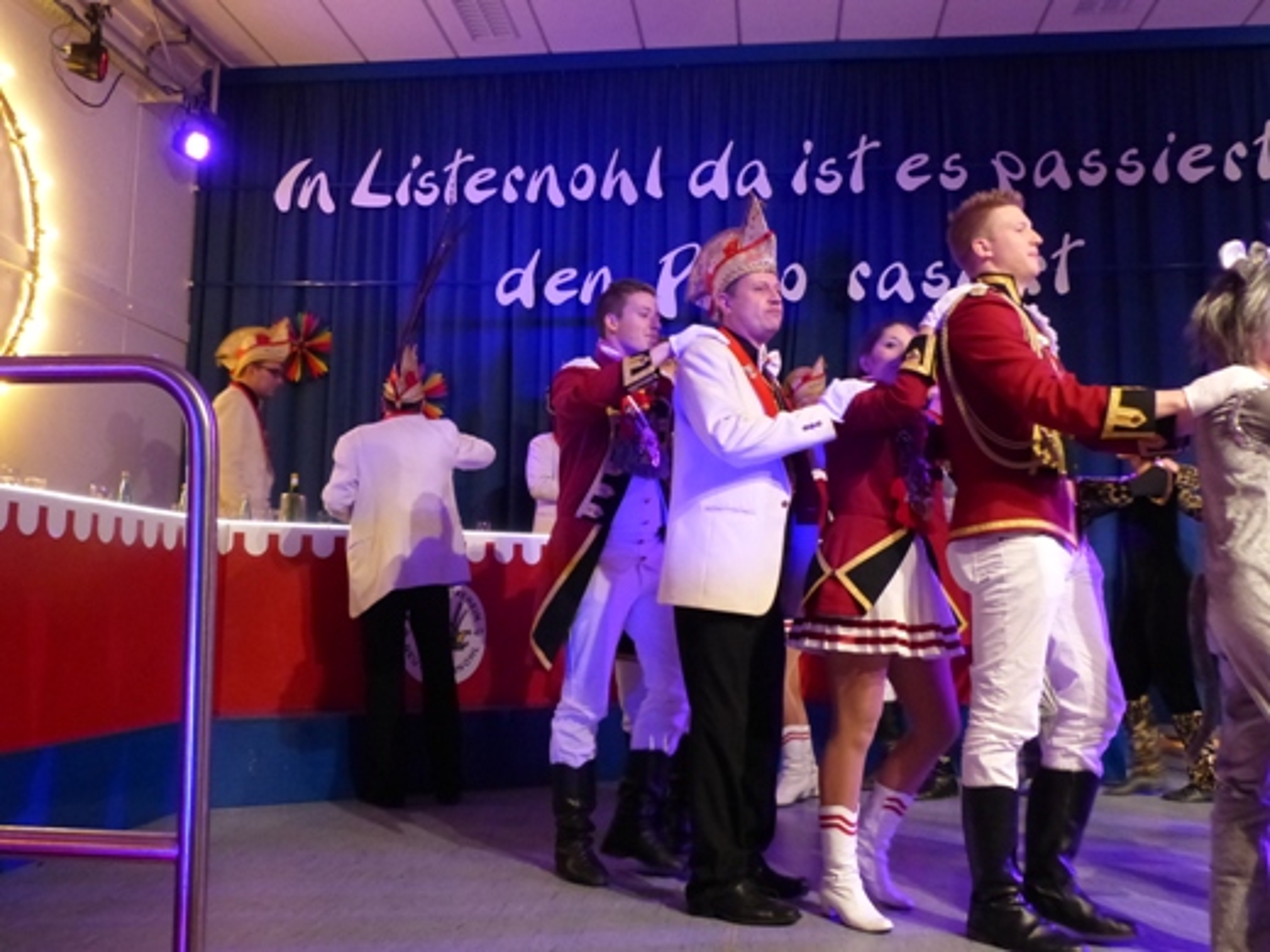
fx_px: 1137
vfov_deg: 45.4
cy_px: 476
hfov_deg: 58.4
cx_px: 635
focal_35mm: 31
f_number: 2.8
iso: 800
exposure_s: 1/50
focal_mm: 5.6
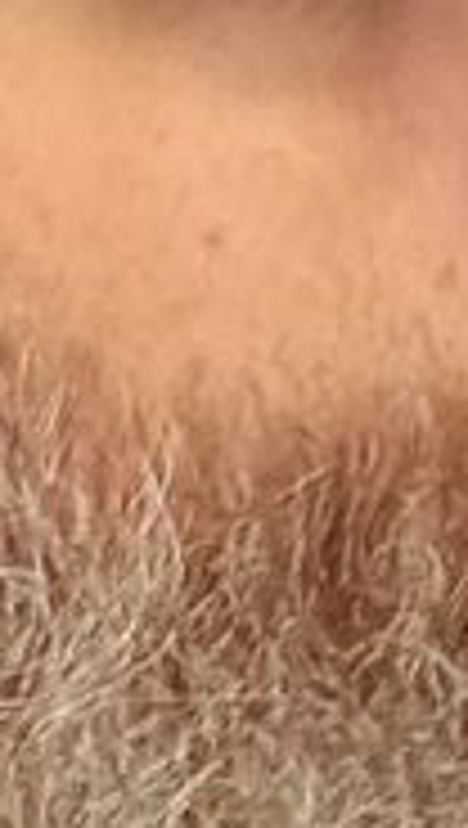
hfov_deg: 5.7
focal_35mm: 213
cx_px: 418
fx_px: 4682
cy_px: 900
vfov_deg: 10.0
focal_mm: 2.69
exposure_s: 1/60
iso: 200
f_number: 1.9
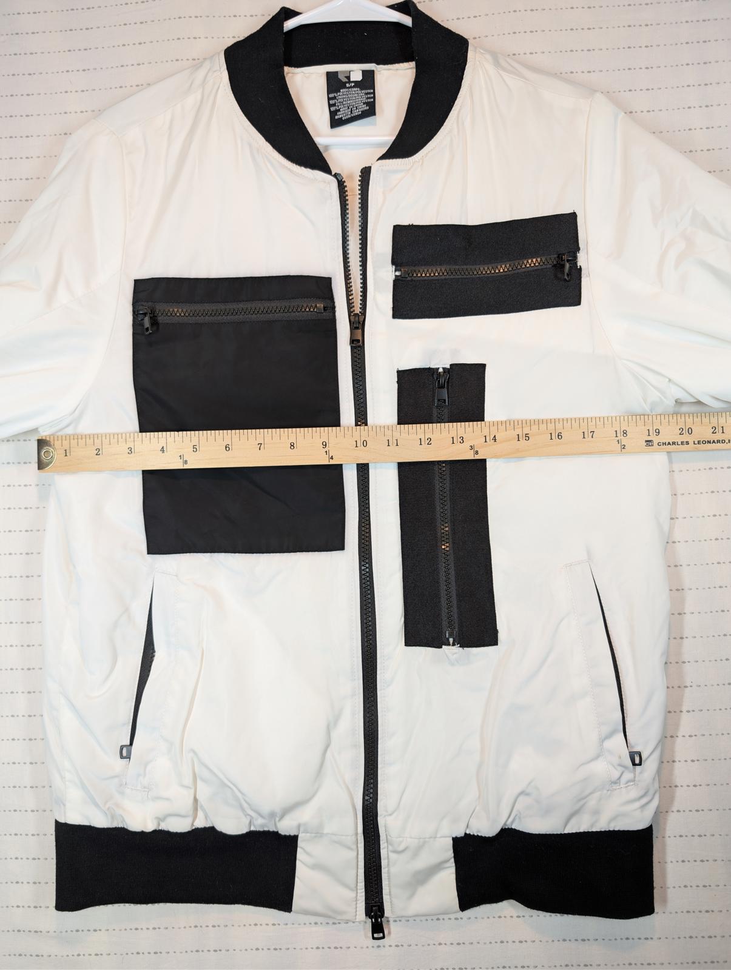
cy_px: 485
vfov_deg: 71.5
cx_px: 366
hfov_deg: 56.9
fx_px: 674
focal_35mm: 24
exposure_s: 1/60
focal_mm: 6.9
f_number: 1.68
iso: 25
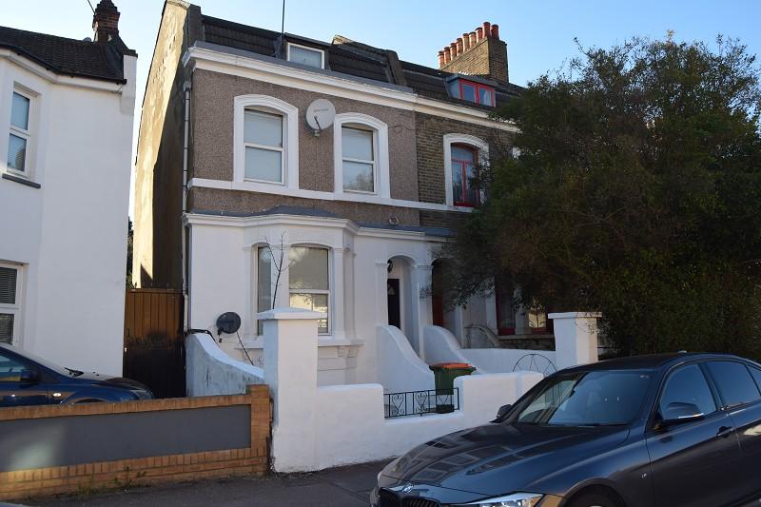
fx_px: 571
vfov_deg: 47.9
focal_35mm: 27
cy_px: 254
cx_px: 380
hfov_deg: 67.4
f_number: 6.3
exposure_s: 1/160
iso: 100
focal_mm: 18
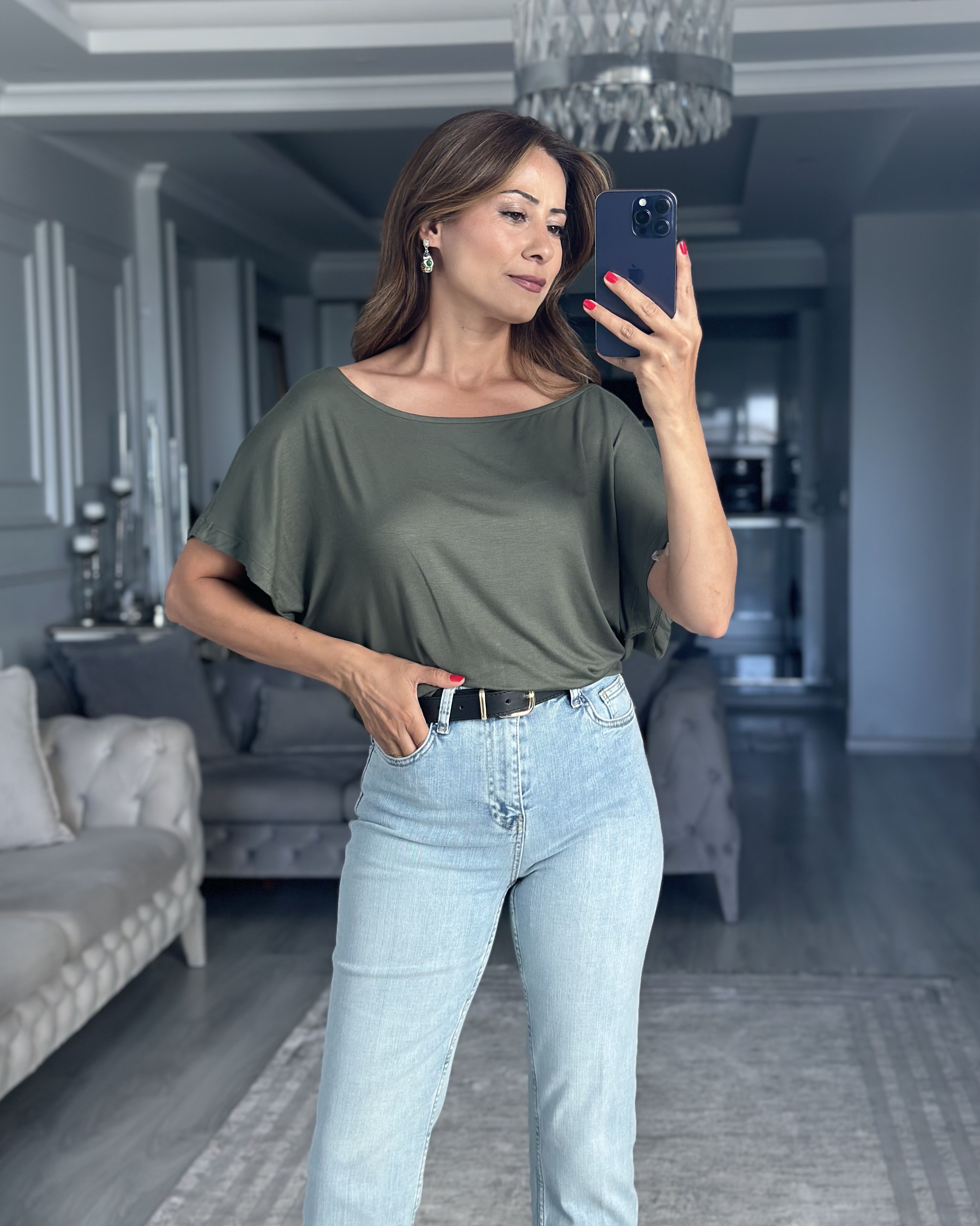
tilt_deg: -19.4
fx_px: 1849
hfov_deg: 29.7
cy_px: 618
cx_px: 489
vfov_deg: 36.7
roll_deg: +0.4
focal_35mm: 51
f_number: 1.78
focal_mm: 6.86
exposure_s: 1/162
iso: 100
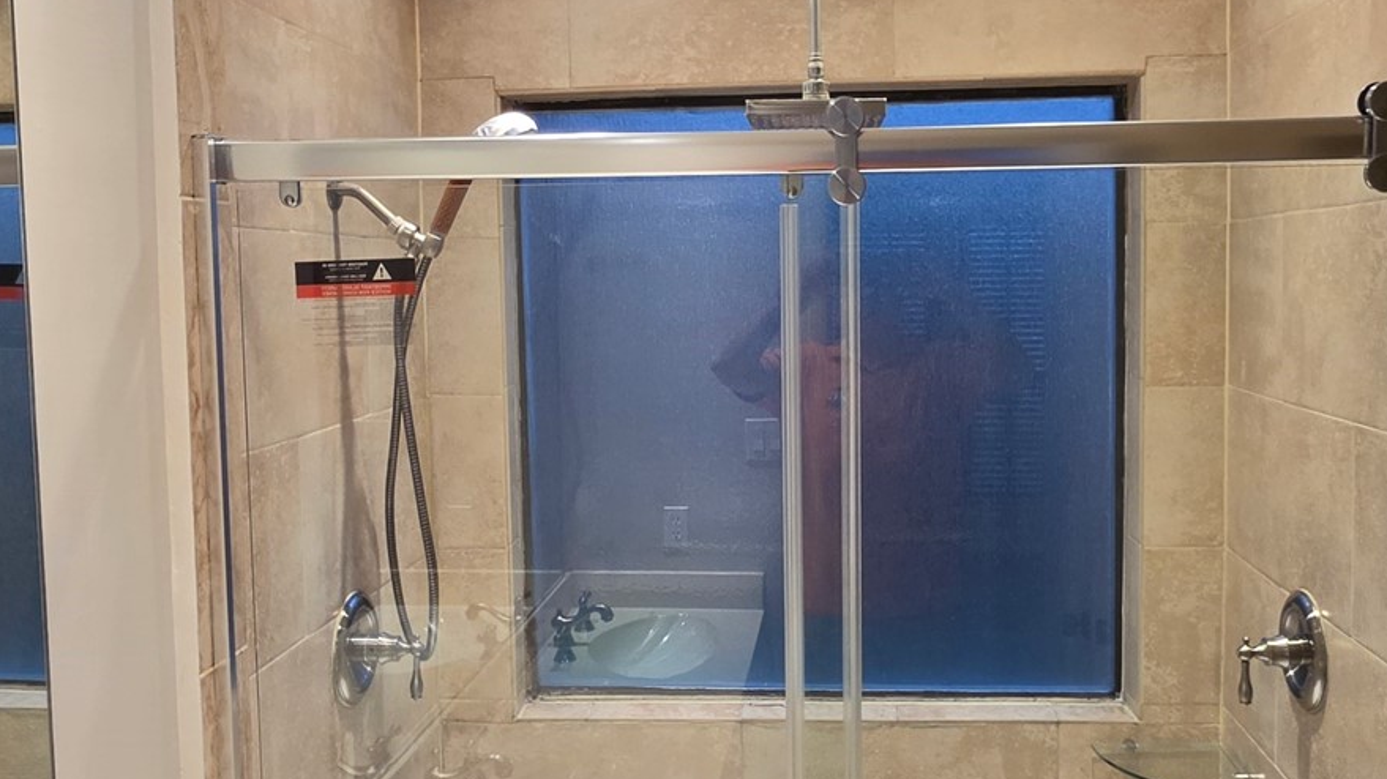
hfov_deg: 59.4
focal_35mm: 33
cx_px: 742
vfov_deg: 35.6
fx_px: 1213
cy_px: 360
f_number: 1.9
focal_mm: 2.2
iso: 125
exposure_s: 1/120
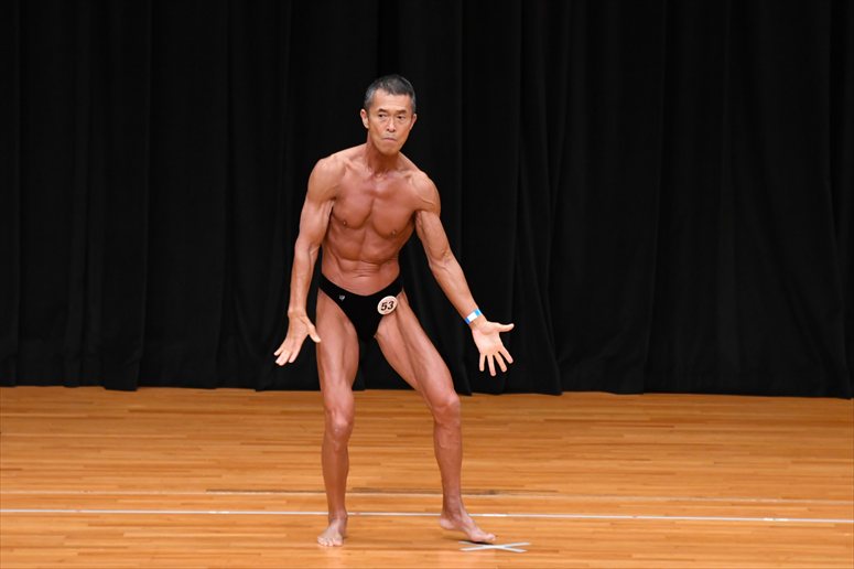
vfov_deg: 4.8
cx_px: 427
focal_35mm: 285
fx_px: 6758
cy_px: 284
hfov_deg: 7.2
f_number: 5.6
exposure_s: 1/400
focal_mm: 190
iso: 3200
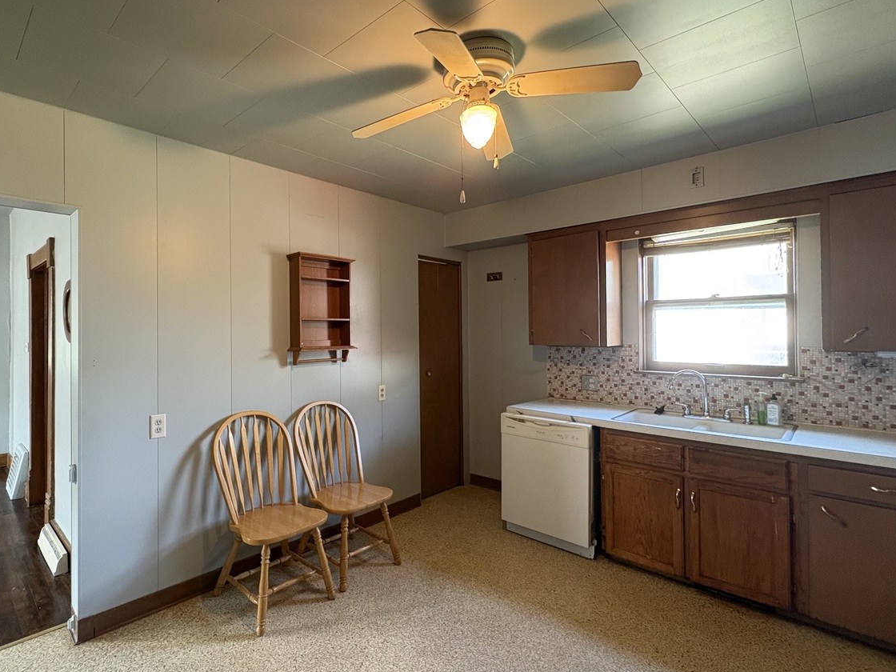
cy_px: 326
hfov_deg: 87.0
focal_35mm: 18
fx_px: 466
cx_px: 375
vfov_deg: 71.6
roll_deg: +0.3
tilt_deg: +1.8
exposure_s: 1/60
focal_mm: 2.22
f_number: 2.2
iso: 320
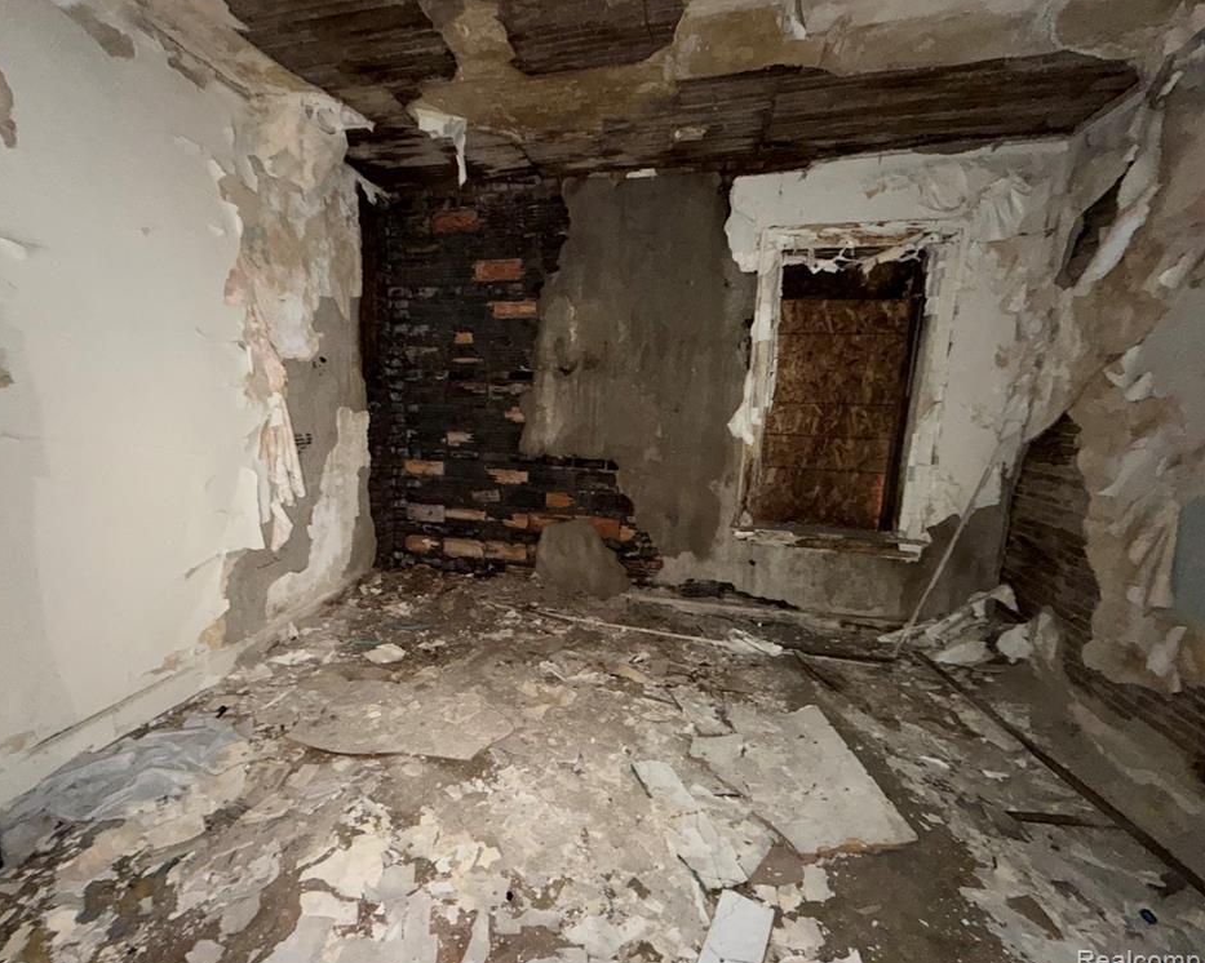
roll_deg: -1.1
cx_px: 546
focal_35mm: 15
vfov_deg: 84.0
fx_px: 535
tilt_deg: -8.5
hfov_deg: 96.5
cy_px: 485
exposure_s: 1/16
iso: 400
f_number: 2.2
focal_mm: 2.22
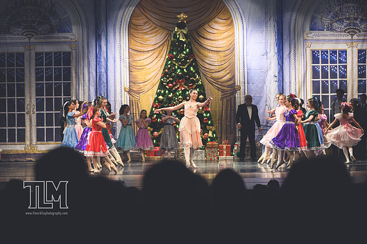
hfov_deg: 16.7
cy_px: 122
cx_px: 184
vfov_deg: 11.1
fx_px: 1253
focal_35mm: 123
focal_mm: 82
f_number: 2.8
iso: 1000
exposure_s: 1/400
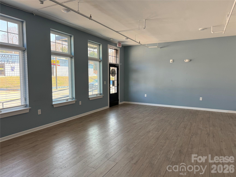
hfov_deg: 71.6
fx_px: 164
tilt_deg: -3.2
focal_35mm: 24
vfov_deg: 56.8
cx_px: 118
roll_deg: -0.8
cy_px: 88
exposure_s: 1/121
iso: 125
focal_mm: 6.86
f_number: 1.78
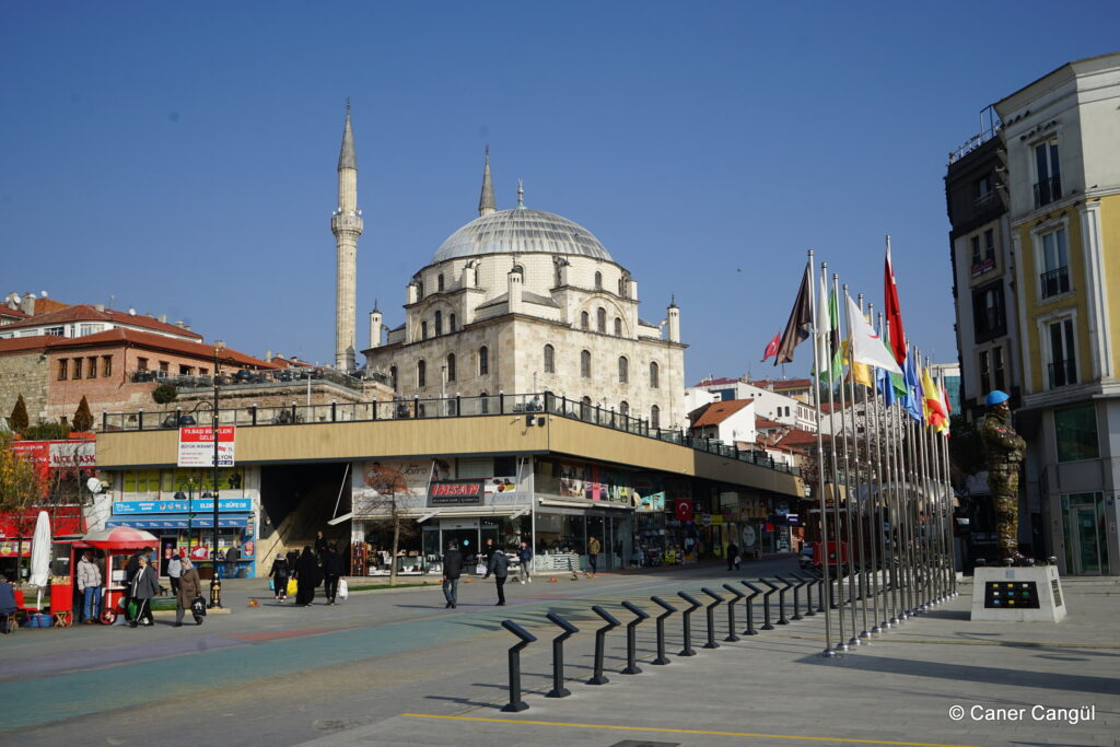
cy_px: 374
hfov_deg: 54.4
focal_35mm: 35
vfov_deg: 37.9
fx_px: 1089
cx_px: 560
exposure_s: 1/320
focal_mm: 35
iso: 100
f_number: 9
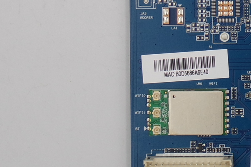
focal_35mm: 210
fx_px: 1464
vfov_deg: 6.4
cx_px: 396
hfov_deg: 9.5
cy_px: -97
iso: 160
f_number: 5
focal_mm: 17
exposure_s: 1/100
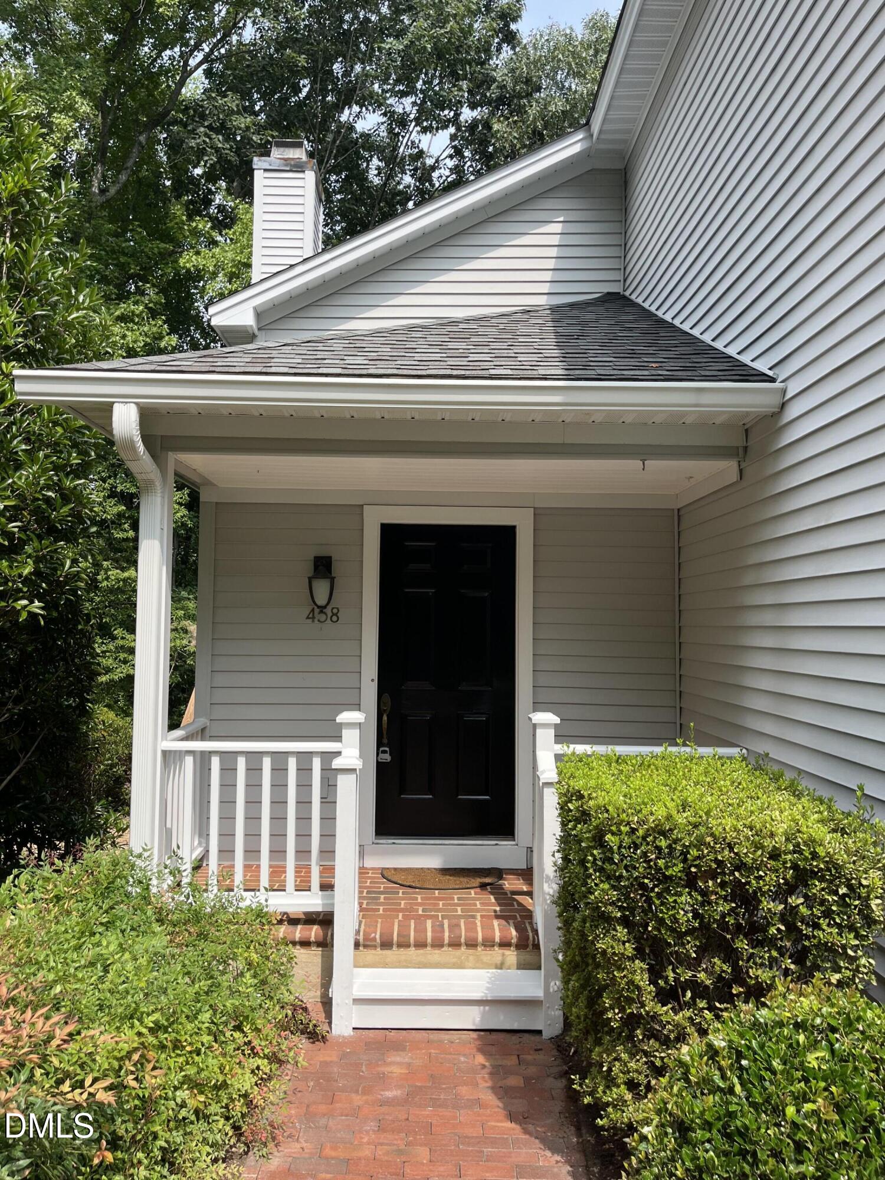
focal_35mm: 26
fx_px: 886
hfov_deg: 53.1
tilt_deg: +2.9
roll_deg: +0.2
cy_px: 590
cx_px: 442
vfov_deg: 67.3
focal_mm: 5.1
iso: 50
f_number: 1.6
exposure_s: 1/1580
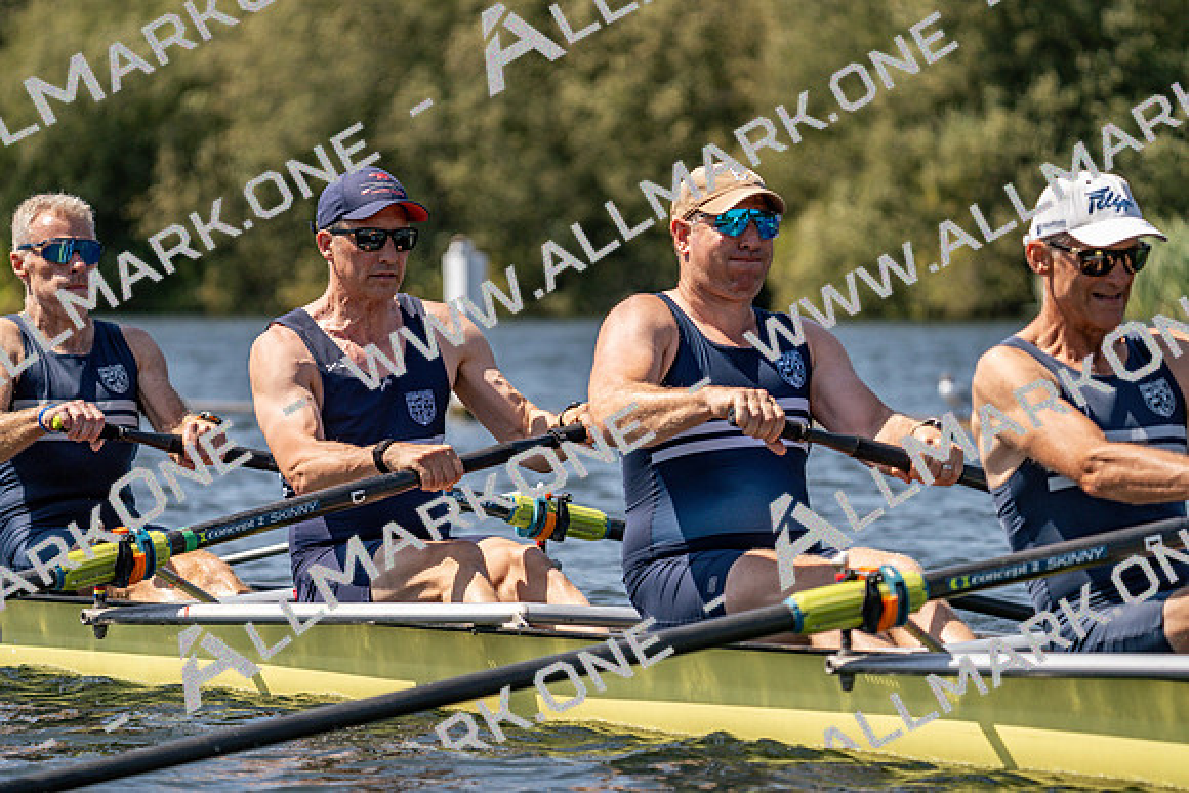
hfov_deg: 8.1
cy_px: 396
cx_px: 594
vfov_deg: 5.4
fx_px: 8424
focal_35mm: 255
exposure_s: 1/2000
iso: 320
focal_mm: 255
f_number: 5.6
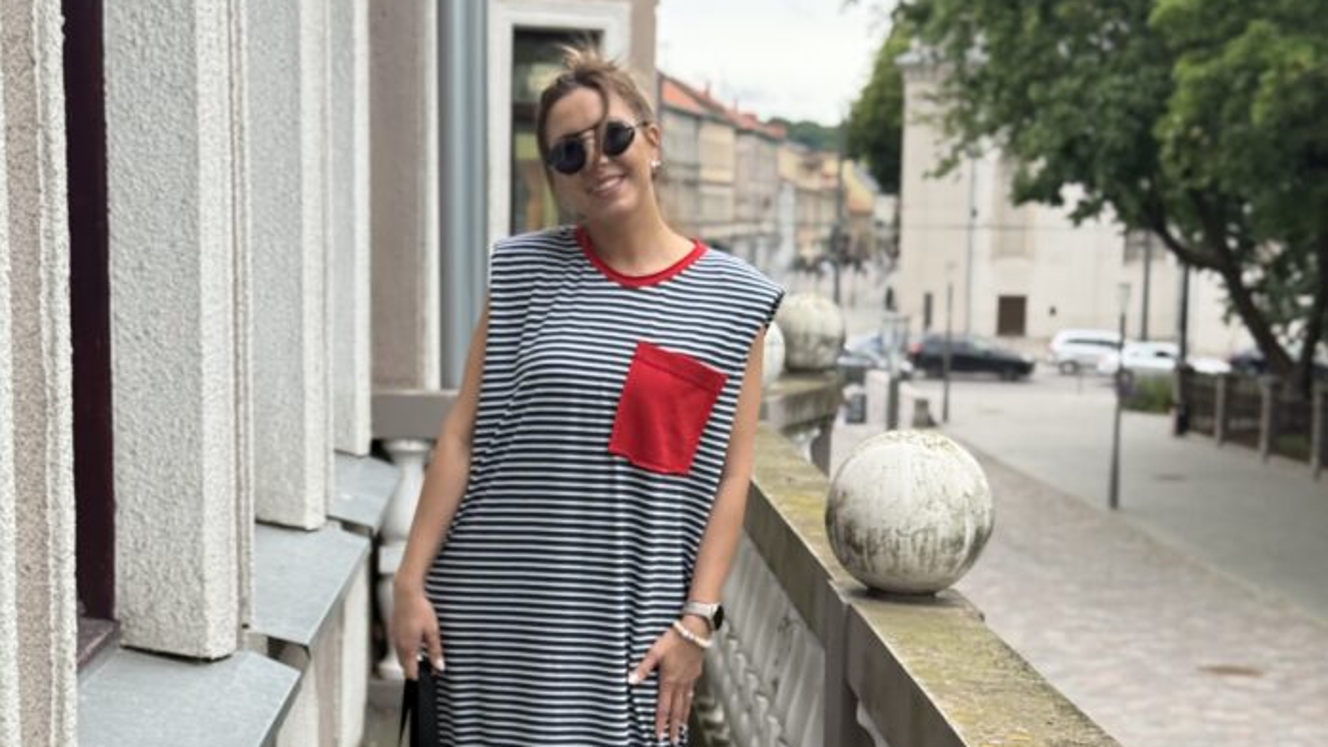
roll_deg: -0.8
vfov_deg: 17.1
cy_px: 561
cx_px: 665
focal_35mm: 70
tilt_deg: -7.7
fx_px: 2465
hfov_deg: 30.2
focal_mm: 6.76
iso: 64
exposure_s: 1/975
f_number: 1.78
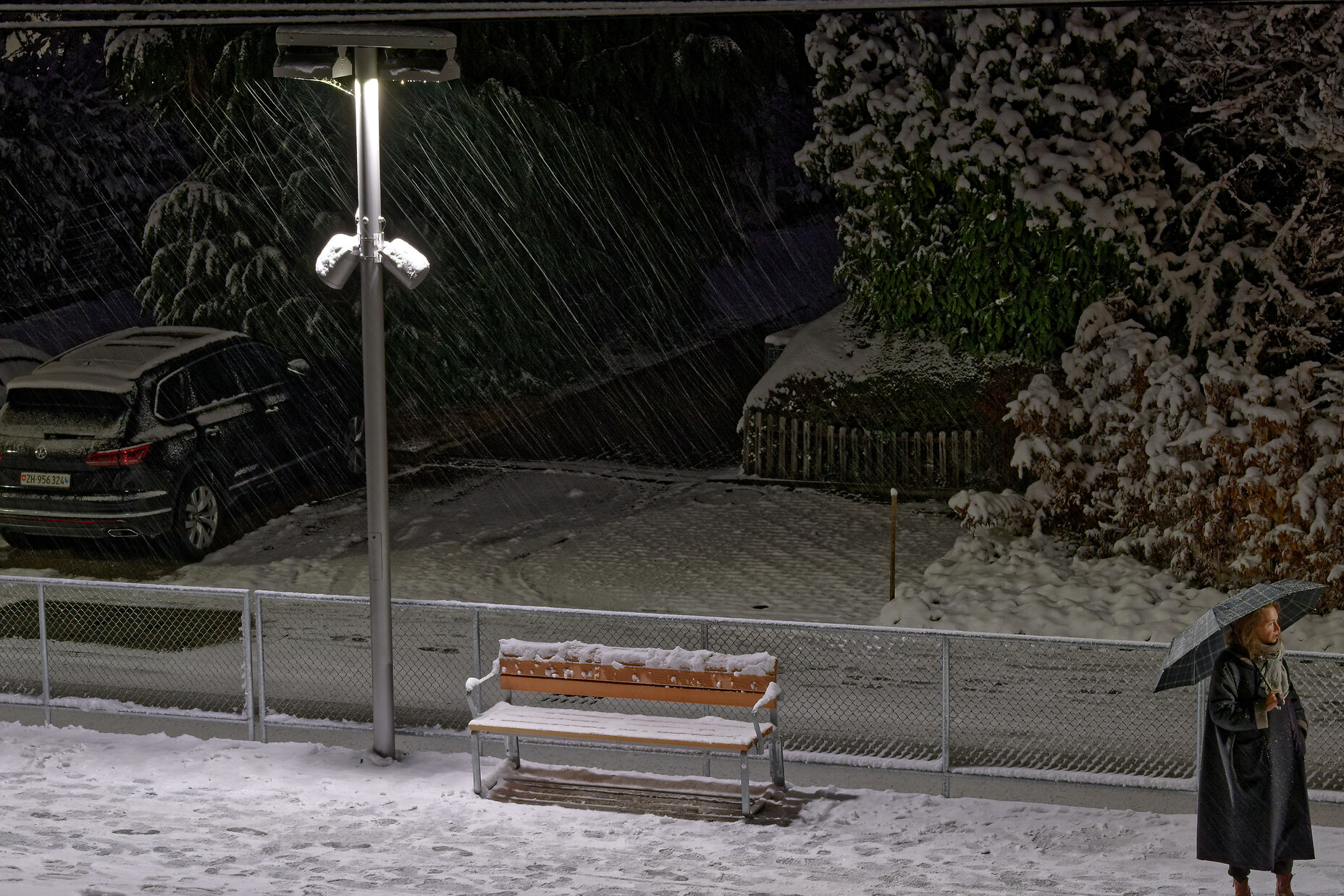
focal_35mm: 97
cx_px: 562
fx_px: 3621
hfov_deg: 21.0
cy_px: 514
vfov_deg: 14.1
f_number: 8
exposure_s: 1/2.5
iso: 160
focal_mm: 50
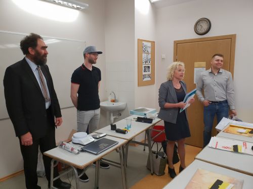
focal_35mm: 26
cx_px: 126
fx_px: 190
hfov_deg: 67.3
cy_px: 94
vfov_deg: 53.1
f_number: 2.4
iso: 64
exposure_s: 1/50
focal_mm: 4.3
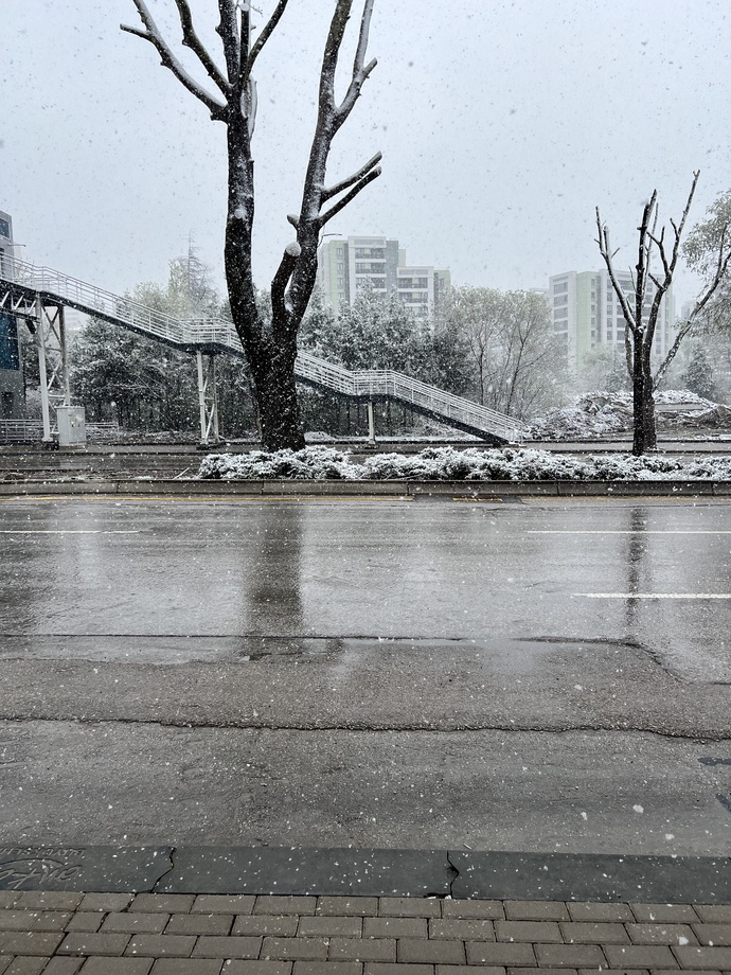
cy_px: 488
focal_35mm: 26
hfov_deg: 53.1
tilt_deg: -5.1
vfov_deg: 67.3
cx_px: 366
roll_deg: +1.2
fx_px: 732
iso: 50
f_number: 1.5
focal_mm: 5.7
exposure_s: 1/827
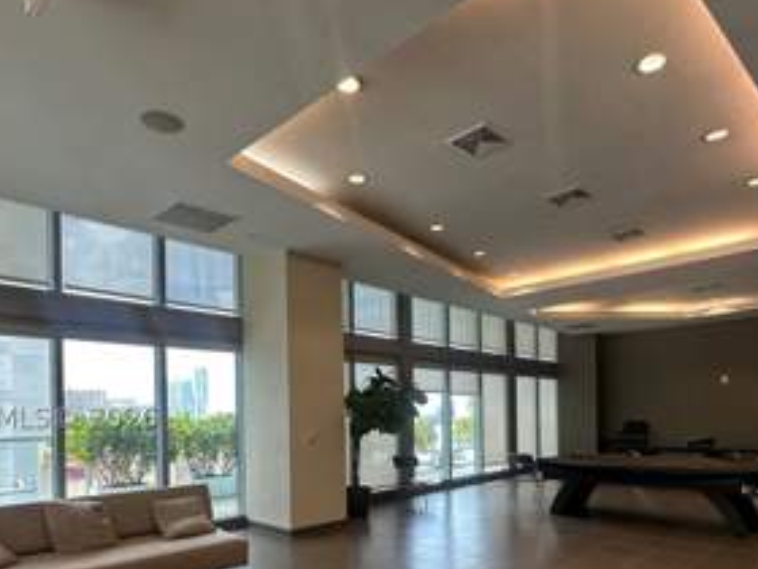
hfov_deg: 71.5
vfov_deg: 54.5
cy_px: 417
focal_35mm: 24
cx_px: 406
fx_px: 526
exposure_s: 1/120
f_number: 2.2
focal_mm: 2.22
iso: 50
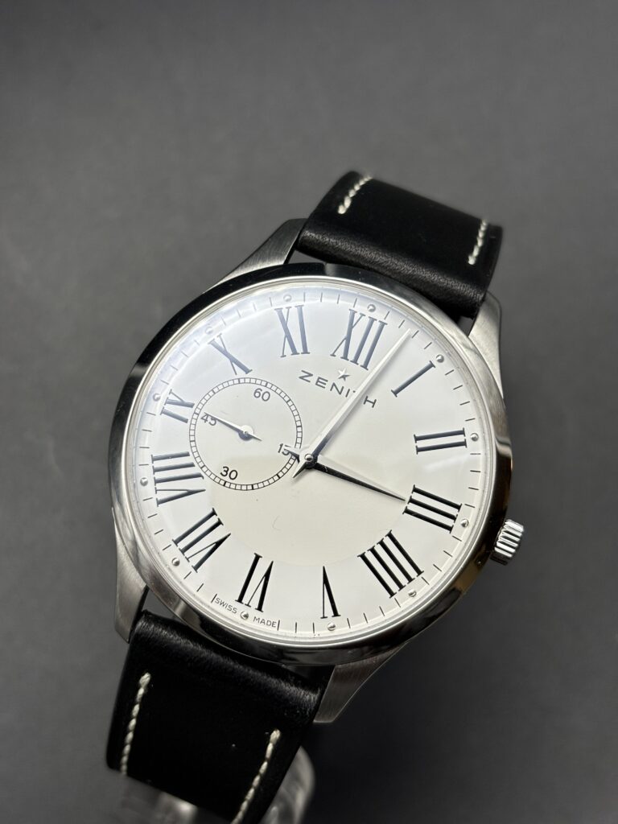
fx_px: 1238
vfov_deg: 36.8
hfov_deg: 28.0
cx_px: 309
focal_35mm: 52
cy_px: 412
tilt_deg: -72.3
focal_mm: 5.96
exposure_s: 1/100
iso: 25
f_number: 1.6
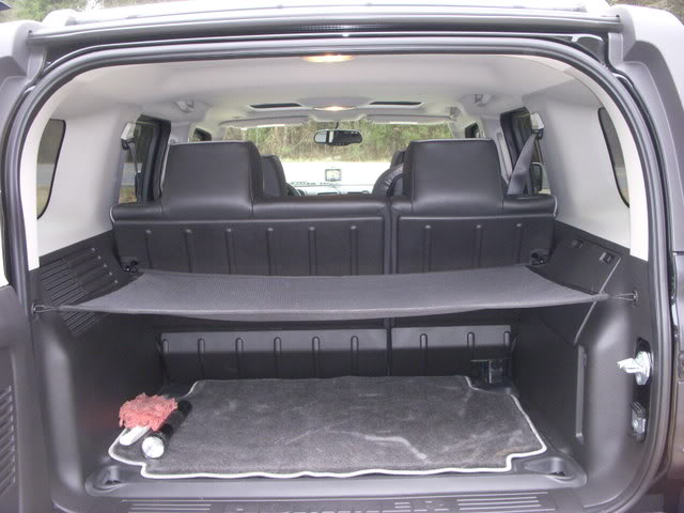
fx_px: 751
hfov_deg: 49.0
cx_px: 342
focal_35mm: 38
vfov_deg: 37.7
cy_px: 256
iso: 400
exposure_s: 1/100
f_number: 3.3
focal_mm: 6.3
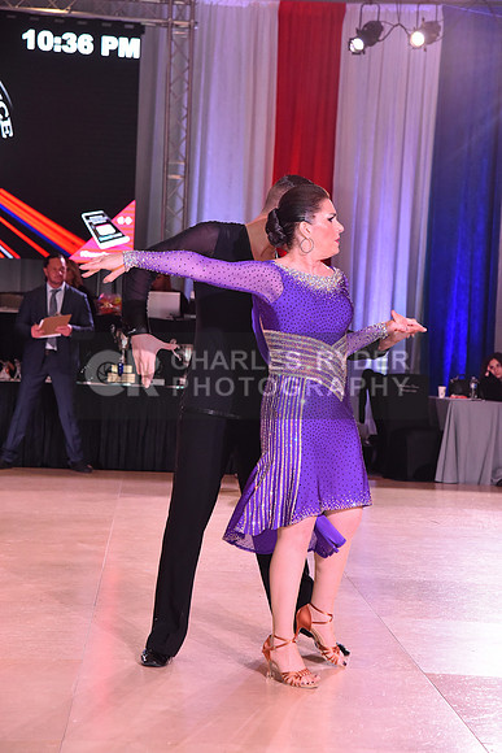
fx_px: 1777
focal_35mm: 85
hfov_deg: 16.1
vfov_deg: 23.9
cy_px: 376
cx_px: 251
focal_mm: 85
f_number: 6.3
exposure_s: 1/250
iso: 2500
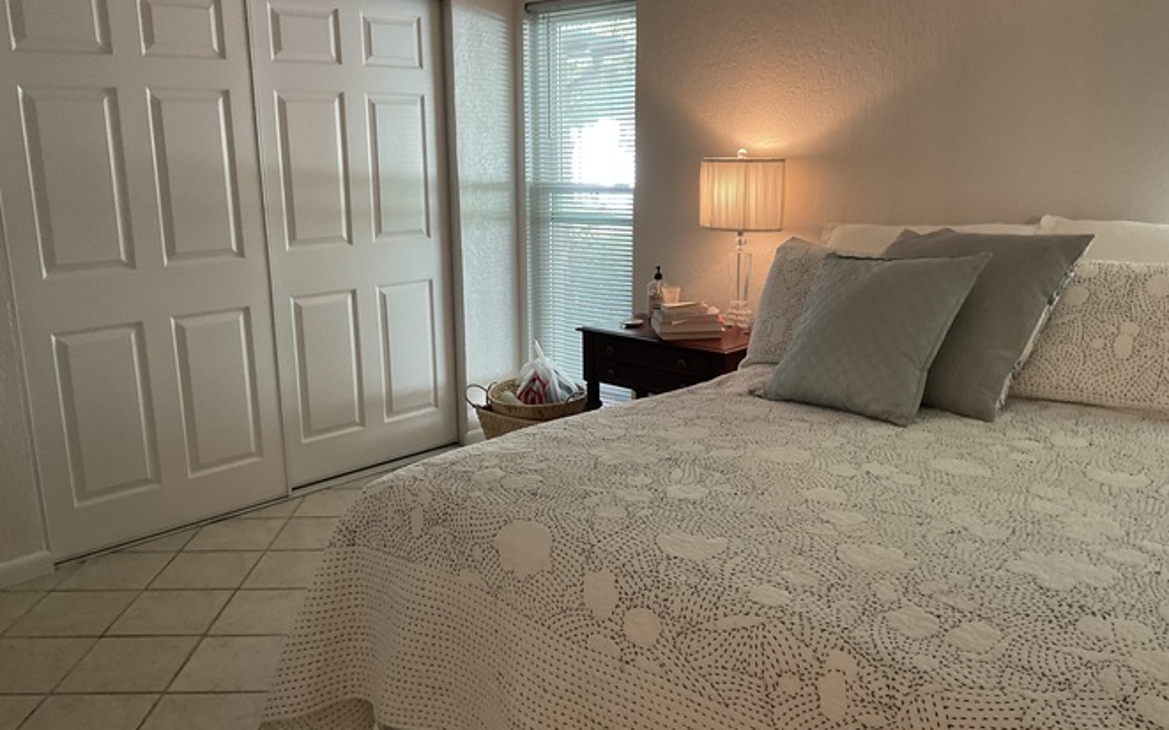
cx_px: 581
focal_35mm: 31
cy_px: 371
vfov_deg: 40.6
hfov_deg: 61.2
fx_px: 988
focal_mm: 3
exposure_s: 1/60
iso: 125
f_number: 1.8
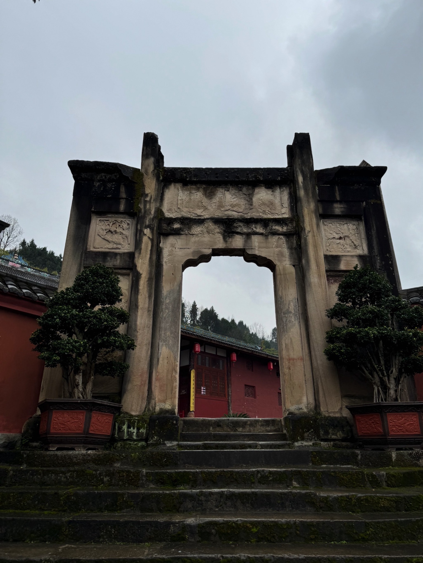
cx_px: 212
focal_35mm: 24
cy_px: 282
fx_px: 391
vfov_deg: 71.6
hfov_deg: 56.9
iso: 80
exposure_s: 1/802
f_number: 1.78
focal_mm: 6.76
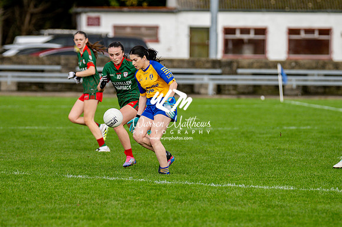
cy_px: 114
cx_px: 171
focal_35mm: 330
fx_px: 3133
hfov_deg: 6.2
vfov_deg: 4.2
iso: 320
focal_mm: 220
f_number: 2.8
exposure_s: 1/3200
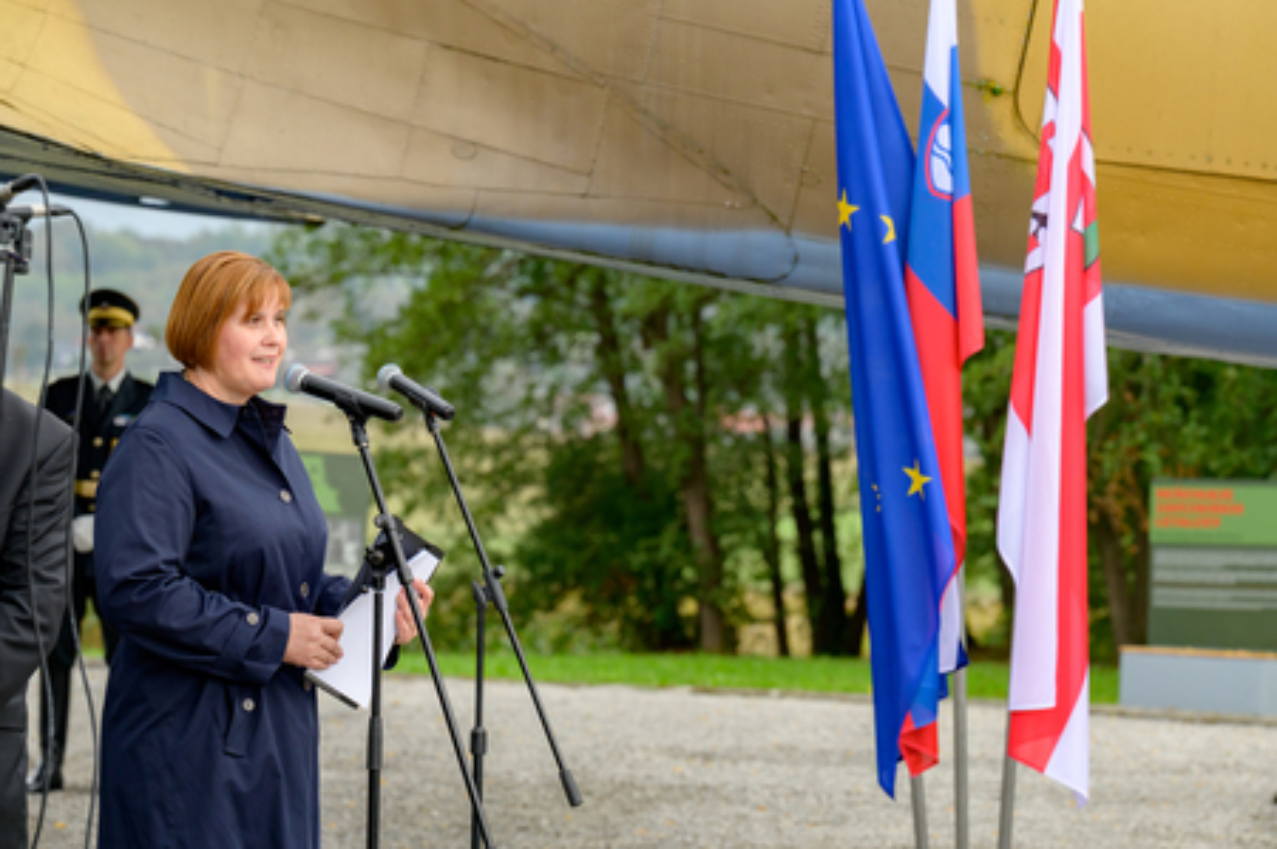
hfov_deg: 14.2
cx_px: 638
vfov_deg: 9.4
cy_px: 424
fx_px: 5138
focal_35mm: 145
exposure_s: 1/640
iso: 800
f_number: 7.1
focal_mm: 145
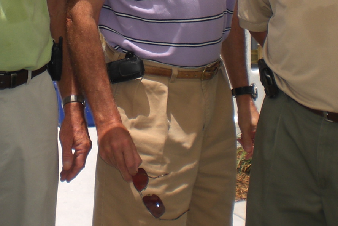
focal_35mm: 91
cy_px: -32
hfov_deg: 22.3
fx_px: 854
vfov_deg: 14.6
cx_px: 115
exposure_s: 1/640
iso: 50
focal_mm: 6.3
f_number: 4.4
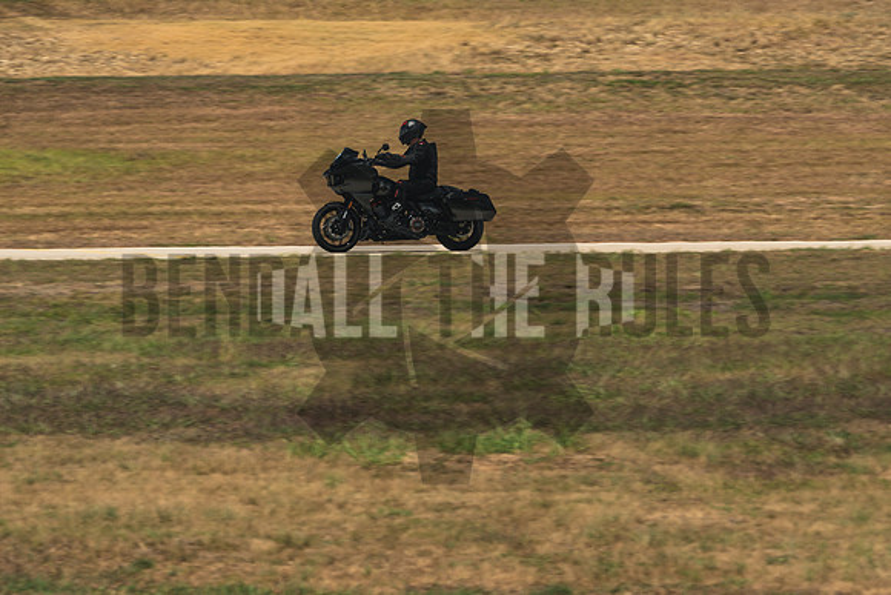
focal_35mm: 438
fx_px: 10836
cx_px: 446
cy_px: 298
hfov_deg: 4.7
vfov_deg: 3.1
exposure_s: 1/320
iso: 160
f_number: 8
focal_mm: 280
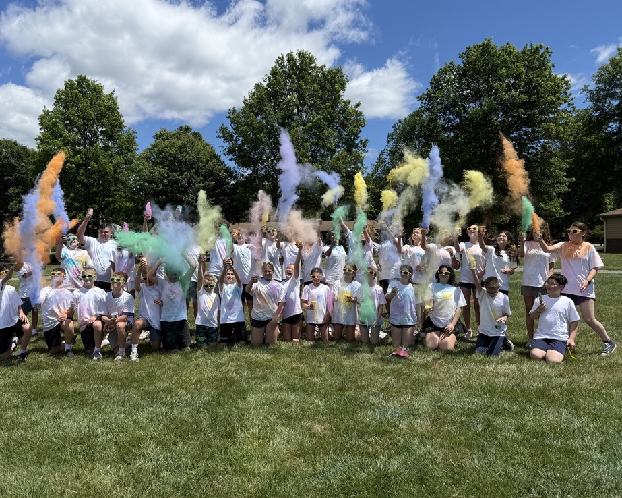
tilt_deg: -3.4
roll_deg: +0.4
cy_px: 251
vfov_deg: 54.9
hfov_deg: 65.9
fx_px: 479
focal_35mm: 26
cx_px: 282
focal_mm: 6.76
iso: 80
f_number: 1.78
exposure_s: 1/5714
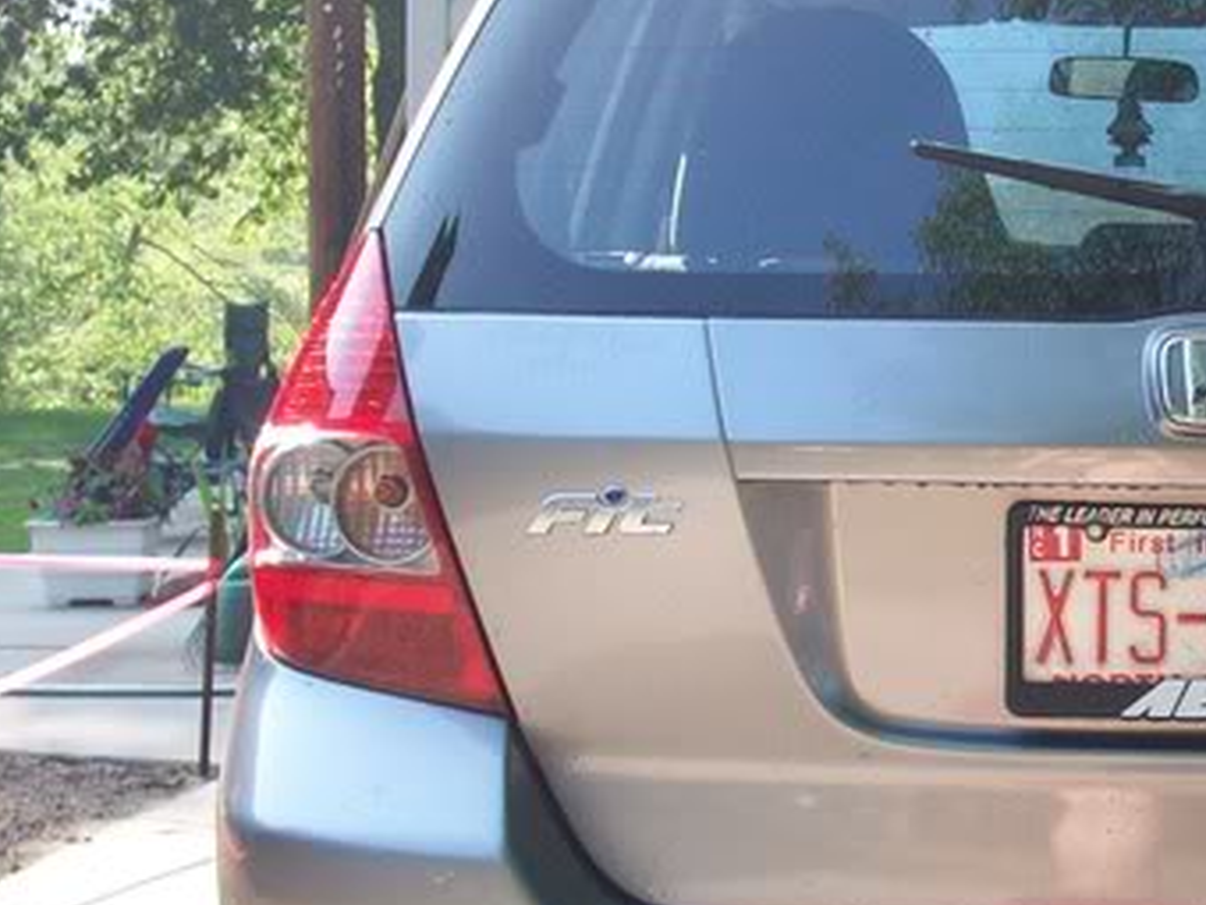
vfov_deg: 17.0
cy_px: 486
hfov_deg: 21.8
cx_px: 1163
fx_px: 3031
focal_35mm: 87
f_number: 2.8
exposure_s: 1/230
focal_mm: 6.2
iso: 80
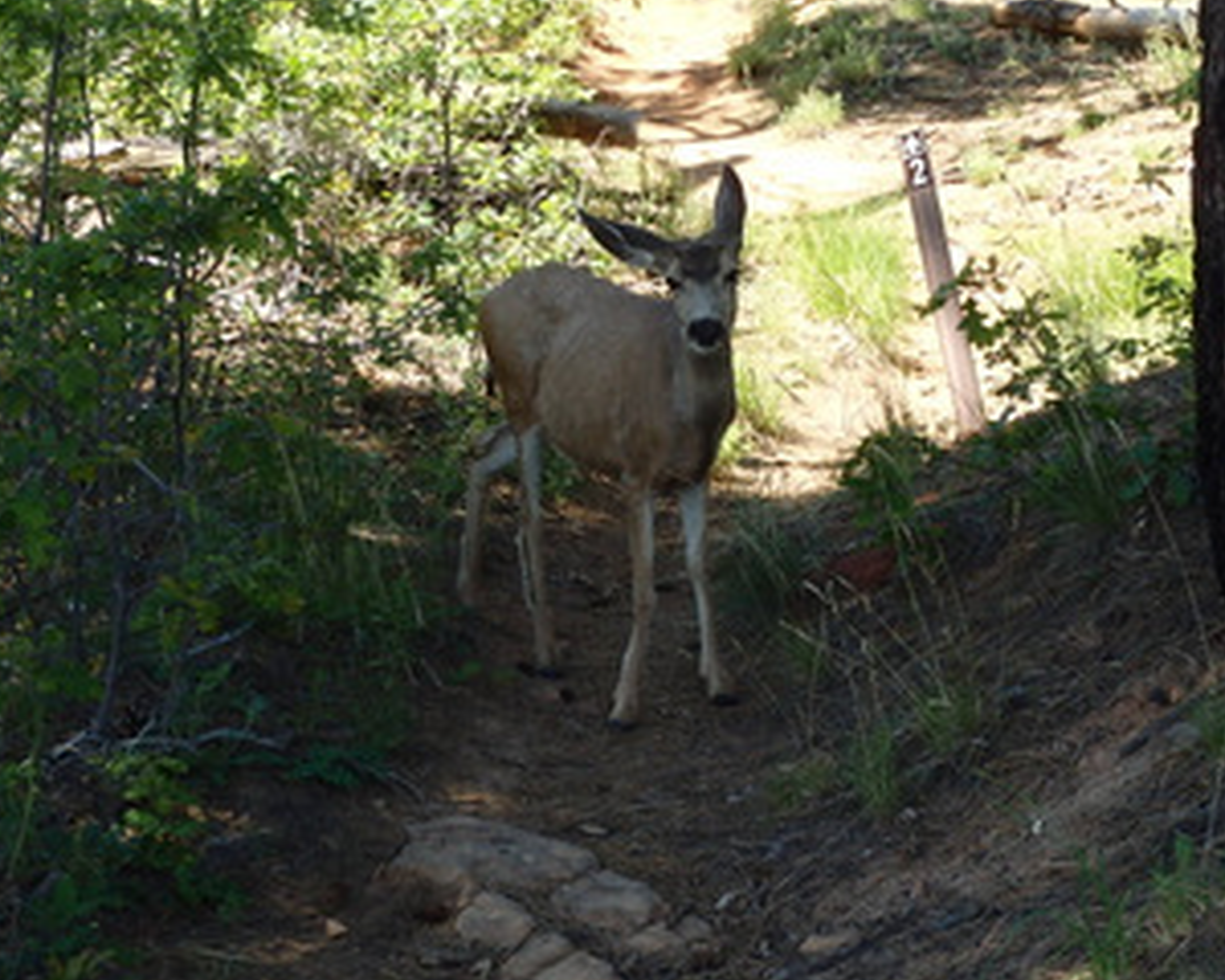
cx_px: 694
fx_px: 3299
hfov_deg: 21.0
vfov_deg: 16.9
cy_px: 472
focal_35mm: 91
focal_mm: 10
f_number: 5.1
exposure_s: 1/125
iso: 125
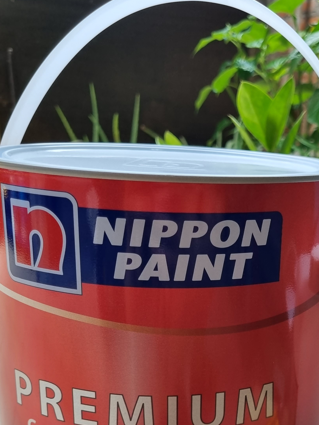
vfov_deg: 38.9
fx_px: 590
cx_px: 279
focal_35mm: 48
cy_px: 305
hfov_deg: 29.2
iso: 160
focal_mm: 5.4
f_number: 1.8
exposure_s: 1/100
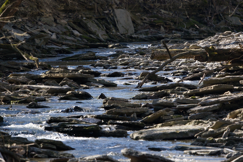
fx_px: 2998
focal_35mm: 444
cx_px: 122
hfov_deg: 4.6
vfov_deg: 3.1
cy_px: 81
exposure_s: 1/2000
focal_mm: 444
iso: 5000
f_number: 8
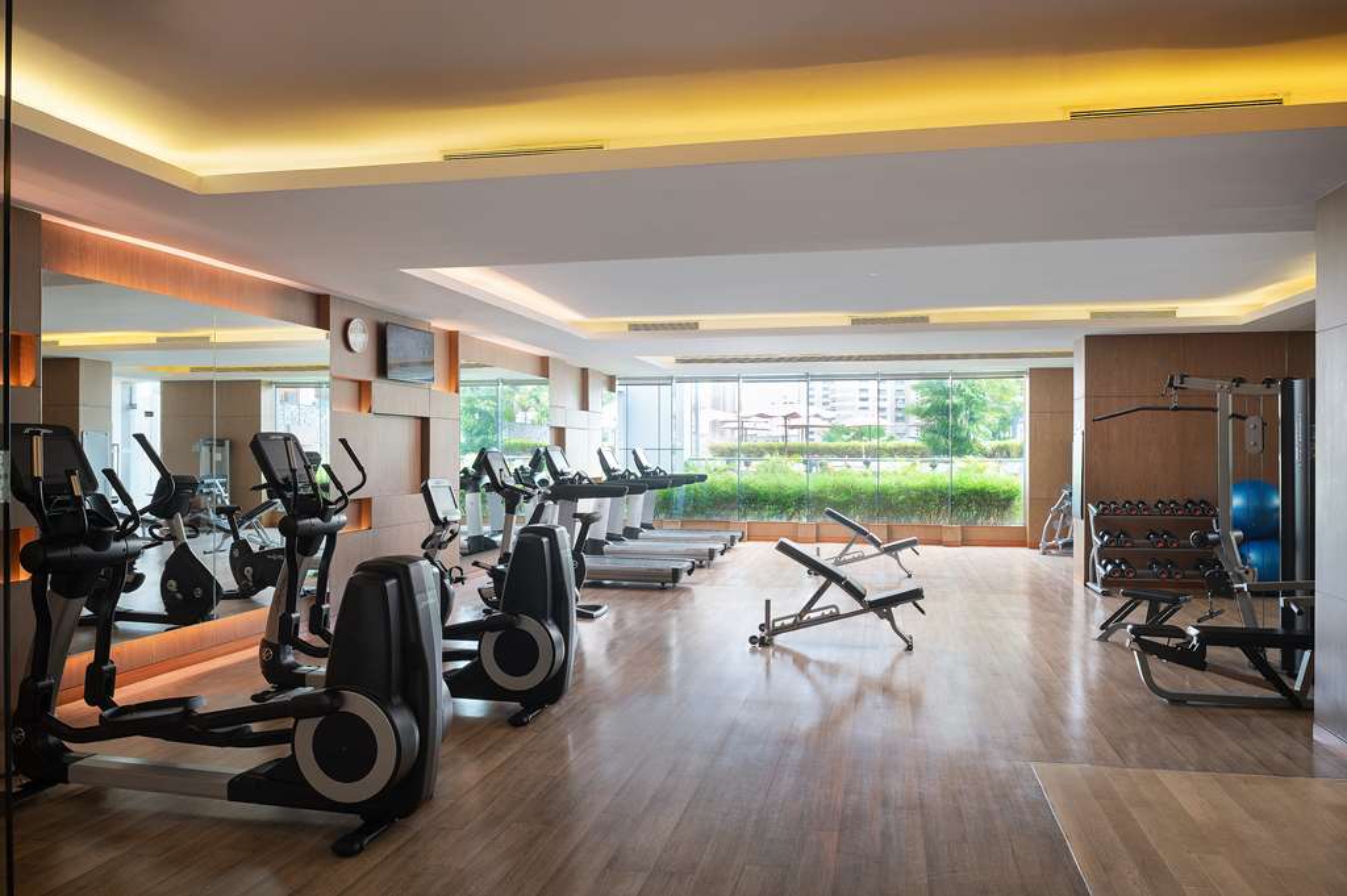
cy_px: 448
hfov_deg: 73.8
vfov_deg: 53.1
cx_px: 674
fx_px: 897
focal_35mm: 24
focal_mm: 24
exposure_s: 1/50
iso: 320
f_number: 8
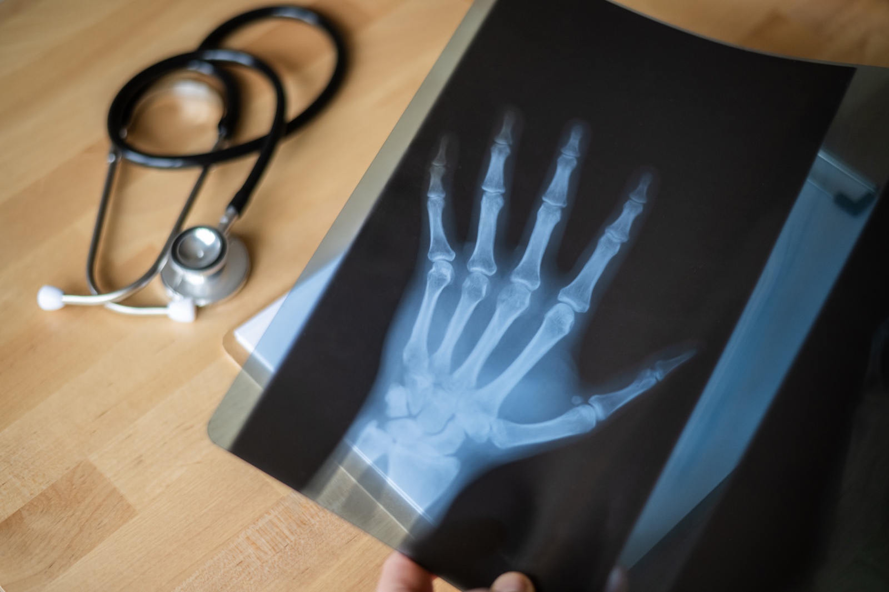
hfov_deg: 39.6
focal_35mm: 50
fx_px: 1234
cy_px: 296
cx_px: 444
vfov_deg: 27.0
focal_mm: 50
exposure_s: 1/500
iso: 800
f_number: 1.8
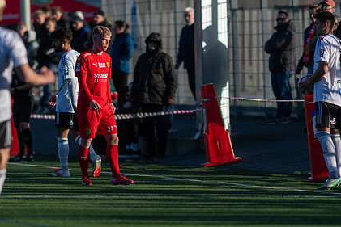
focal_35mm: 620
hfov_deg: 3.3
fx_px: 5874
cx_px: 115
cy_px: 97
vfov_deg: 2.2
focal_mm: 300
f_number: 3.2
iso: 160
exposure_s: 1/1600
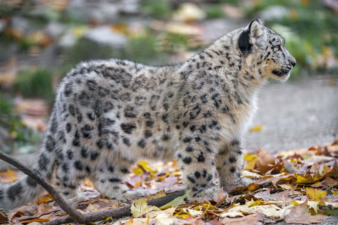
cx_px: 169
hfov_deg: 5.2
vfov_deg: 3.4
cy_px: 112
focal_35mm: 400
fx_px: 3756
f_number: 4
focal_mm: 400
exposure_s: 1/500
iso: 800
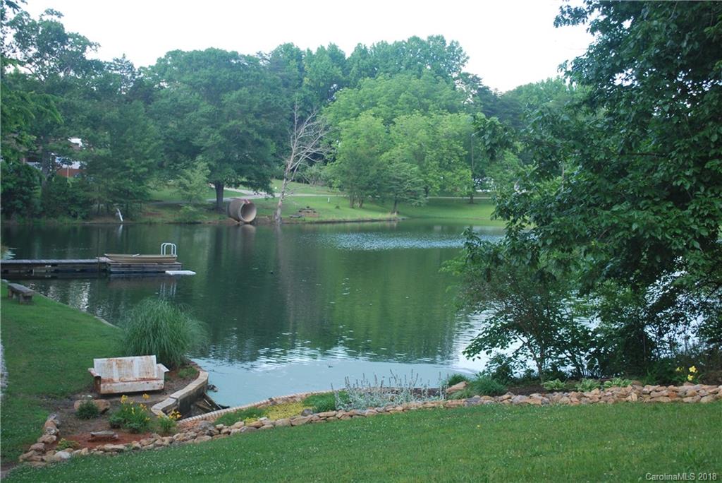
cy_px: 242
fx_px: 1053
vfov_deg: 25.8
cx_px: 361
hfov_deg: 37.8
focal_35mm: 52
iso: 160
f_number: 5.6
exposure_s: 1/125
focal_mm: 35
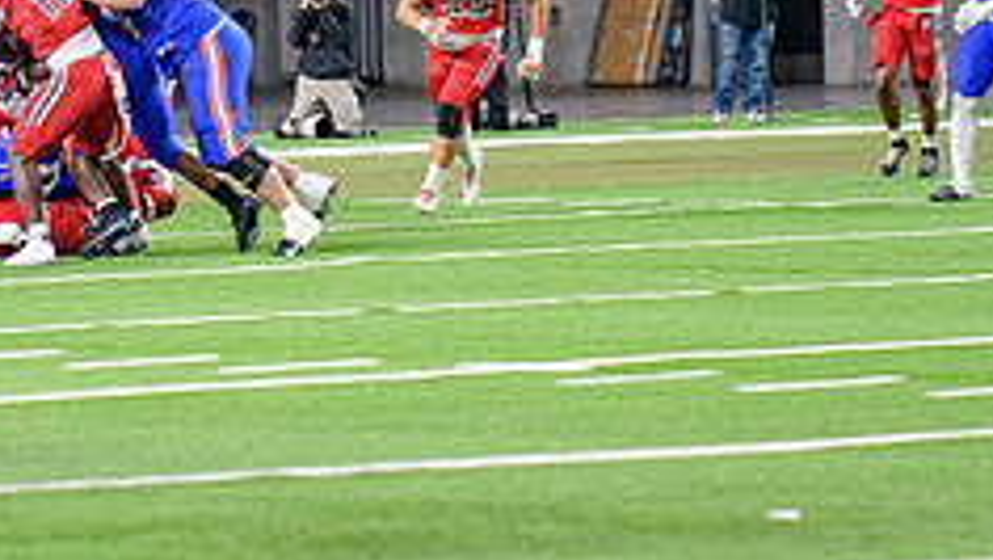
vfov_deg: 3.3
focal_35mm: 374
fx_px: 9852
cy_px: 69
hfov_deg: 5.8
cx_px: 25
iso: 1000
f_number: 2.8
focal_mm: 145
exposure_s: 1/400
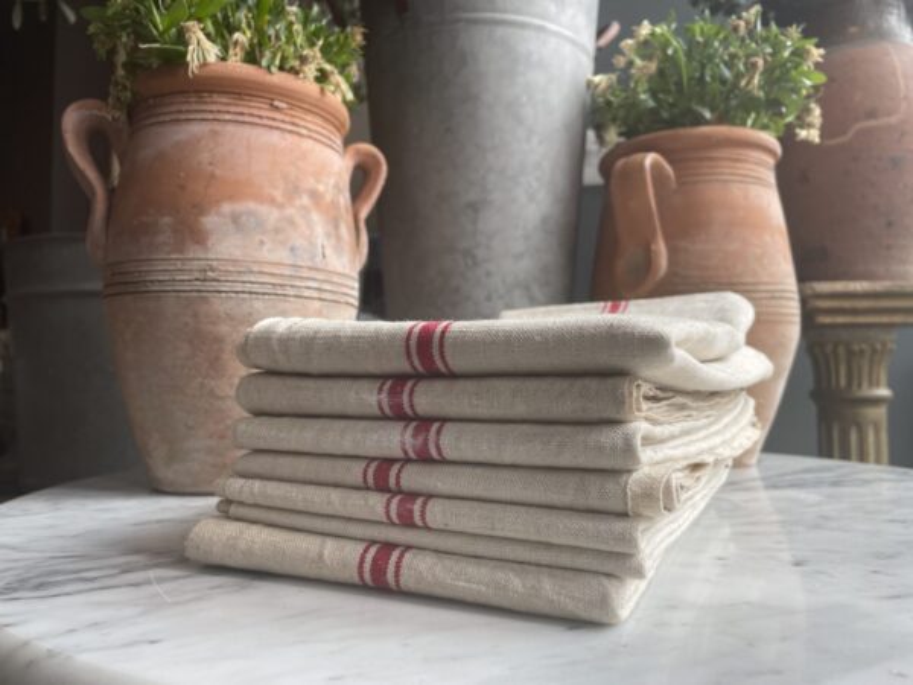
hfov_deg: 67.3
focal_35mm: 26
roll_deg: +0.5
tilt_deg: +3.3
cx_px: 456
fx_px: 686
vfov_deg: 53.1
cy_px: 342
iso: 32
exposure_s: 1/223
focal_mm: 4.2
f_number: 1.6
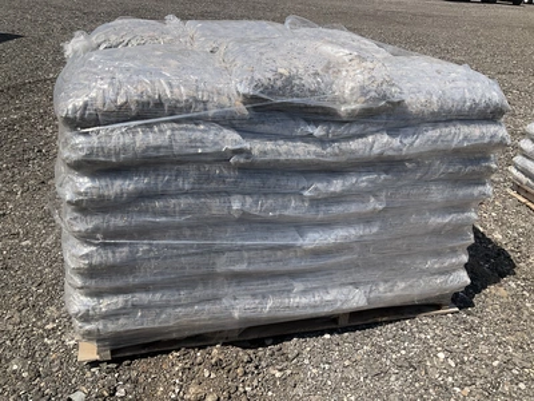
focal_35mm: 29
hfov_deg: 61.7
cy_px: 200
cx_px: 267
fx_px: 447
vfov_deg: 48.2
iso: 25
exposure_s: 1/2058
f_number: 1.8
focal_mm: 3
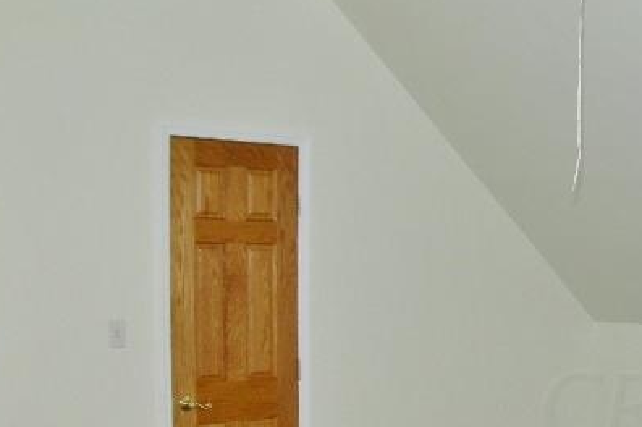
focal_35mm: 94
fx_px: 1675
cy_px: 404
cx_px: 703
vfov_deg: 14.3
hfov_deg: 20.7
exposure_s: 1/54.6
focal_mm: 7.5
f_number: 2.7
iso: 64
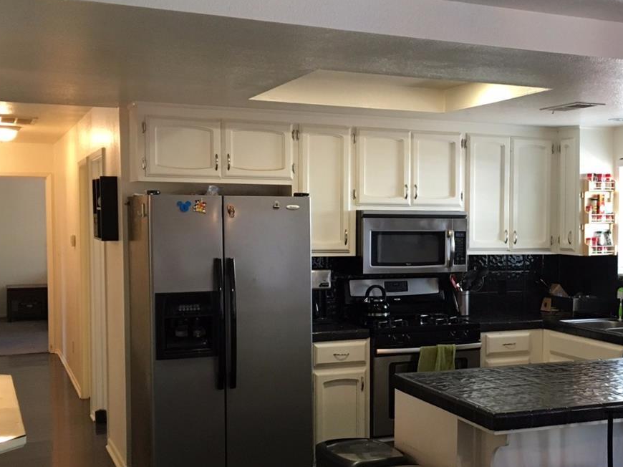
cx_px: 469
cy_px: 270
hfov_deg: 37.2
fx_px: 900
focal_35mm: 50
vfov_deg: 29.1
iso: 125
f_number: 2.2
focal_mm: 4.15
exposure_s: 1/30
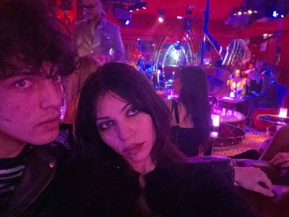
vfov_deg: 54.9
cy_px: 112
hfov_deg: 69.3
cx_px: 152
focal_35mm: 25
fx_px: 209
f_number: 2.2
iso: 2000
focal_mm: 2.71
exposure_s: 1/17
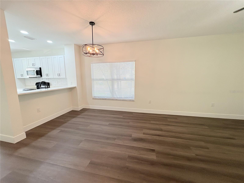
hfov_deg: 102.1
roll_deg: +0.3
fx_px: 99
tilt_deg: -6.9
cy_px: 92
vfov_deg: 85.7
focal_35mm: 14
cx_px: 122
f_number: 2.2
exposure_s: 1/120
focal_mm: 2.22
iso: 125
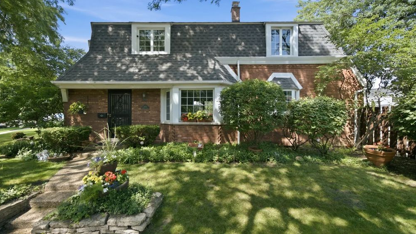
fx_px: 154
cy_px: 115
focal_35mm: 14
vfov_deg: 74.3
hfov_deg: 106.8
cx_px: 209
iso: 80
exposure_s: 1/80
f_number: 4.5
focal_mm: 13
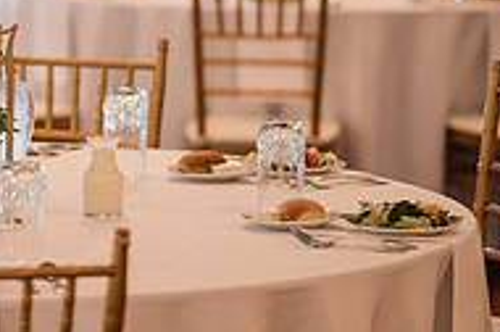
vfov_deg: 5.1
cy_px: 62
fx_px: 3716
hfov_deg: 7.6
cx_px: -93
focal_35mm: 268
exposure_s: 1/160
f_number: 1.8
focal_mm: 85
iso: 320
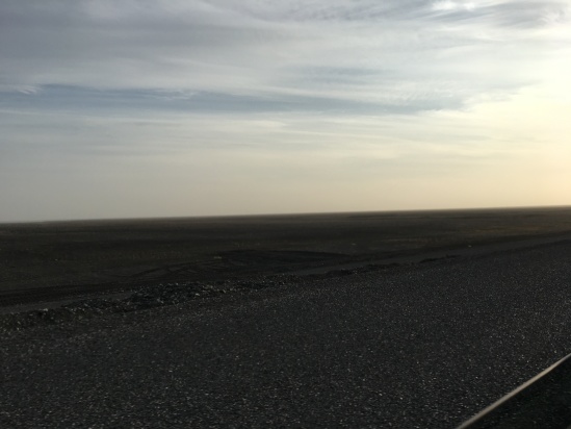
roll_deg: +2.2
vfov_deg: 48.2
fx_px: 478
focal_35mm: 29
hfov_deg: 61.6
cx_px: 286
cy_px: 214
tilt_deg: +4.0
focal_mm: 4.15
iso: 25
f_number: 2.2
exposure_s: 1/2079
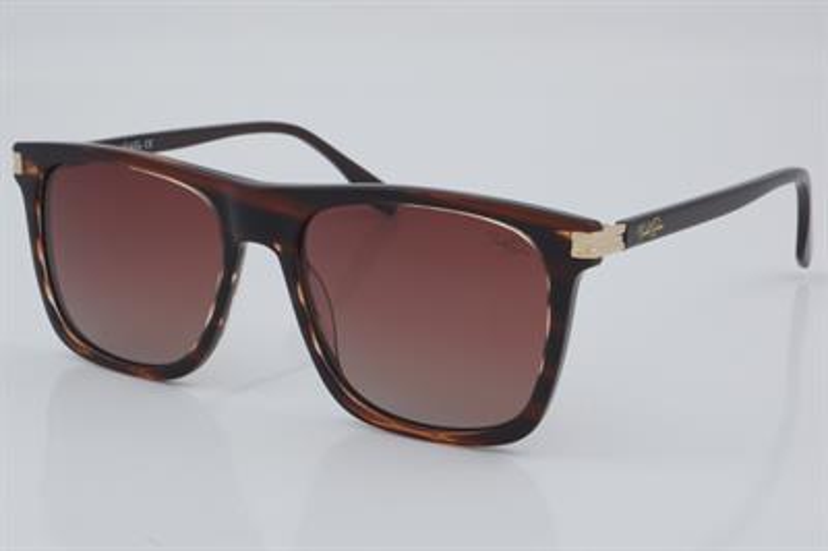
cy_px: 276
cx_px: 414
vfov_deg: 18.2
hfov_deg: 27.0
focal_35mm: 75
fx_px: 1724
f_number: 32
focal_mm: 50
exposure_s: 1/4
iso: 100
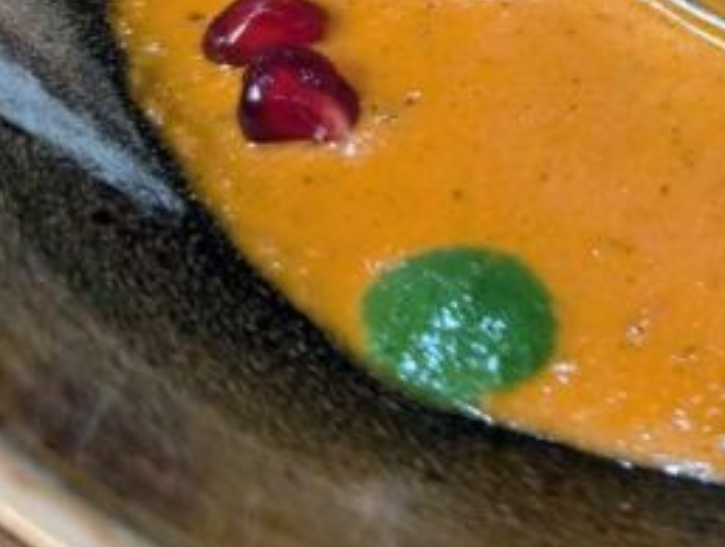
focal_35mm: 71
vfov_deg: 19.5
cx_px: 841
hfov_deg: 25.0
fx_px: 1491
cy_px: -128
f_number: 1.68
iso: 910
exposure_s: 1/25
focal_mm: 6.9
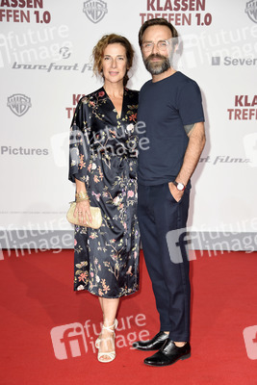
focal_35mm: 72
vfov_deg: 28.1
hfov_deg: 18.9
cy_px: 192
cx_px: 128
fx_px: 770
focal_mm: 72
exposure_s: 1/250
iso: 400
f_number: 5
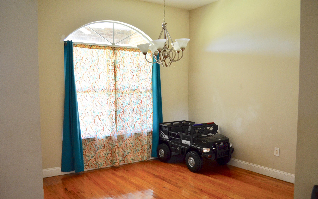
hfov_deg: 61.2
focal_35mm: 31
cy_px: 104
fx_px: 269
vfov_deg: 40.6
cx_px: 157
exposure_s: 1/60
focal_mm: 20
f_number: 3.8
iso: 800
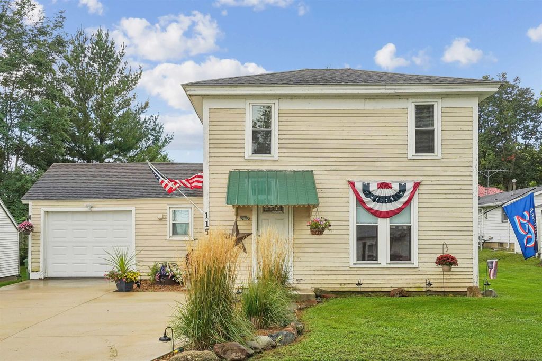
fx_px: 437
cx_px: 271
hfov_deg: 63.7
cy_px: 180
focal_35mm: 29
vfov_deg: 45.0
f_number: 9
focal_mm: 29
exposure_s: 1/80
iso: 400
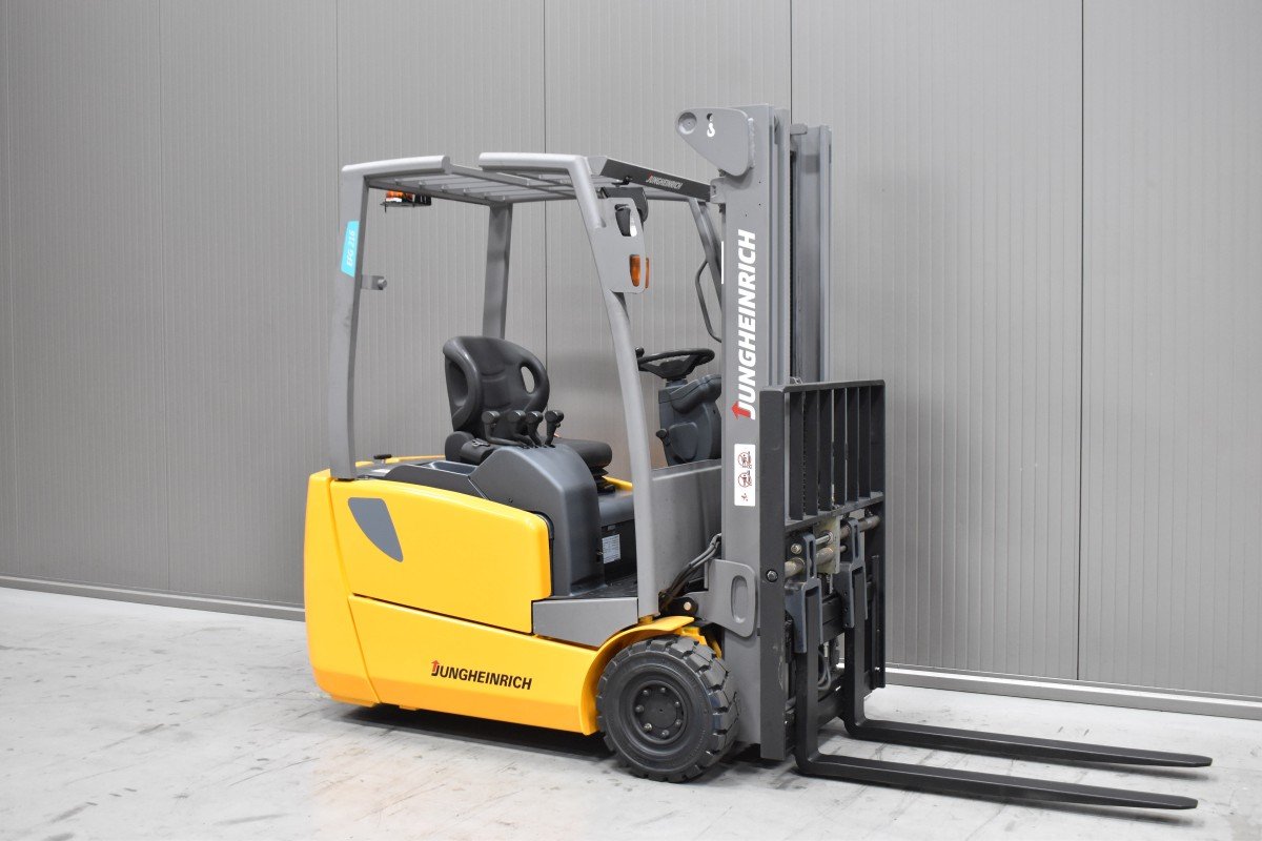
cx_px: 631
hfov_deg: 49.6
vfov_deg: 34.2
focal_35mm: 39
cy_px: 420
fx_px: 1367
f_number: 5
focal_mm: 26
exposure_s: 1/30
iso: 1600
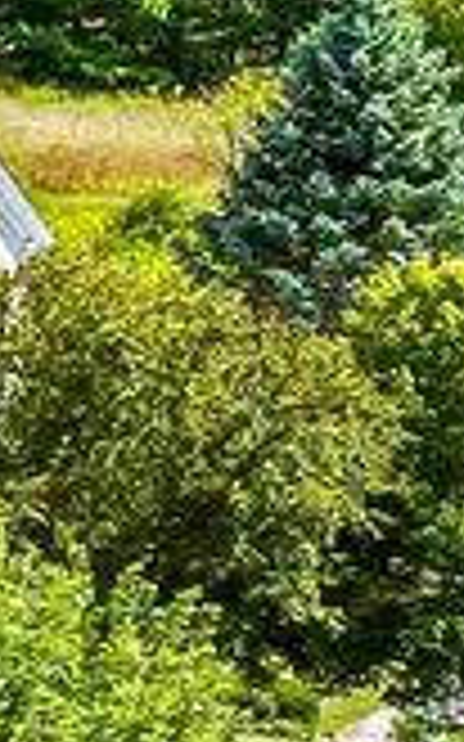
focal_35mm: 246
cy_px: 958
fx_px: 4982
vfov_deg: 8.4
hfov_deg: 4.5
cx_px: -1915
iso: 130
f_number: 2.8
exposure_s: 1/2500
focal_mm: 12.29
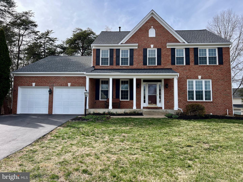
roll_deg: +0.0
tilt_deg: +6.2
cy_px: 91
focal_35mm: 26
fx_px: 183
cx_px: 122
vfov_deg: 53.1
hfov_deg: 67.3
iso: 50
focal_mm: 5.7
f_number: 1.5
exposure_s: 1/2299
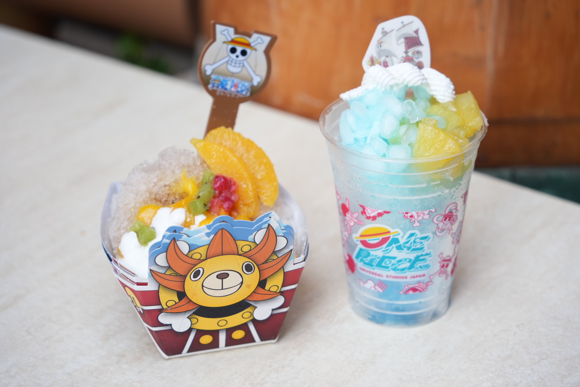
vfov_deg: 16.7
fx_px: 1322
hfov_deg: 24.7
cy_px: 194
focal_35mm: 82
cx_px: 290
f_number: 4.5
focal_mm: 82
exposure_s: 1/100
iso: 320
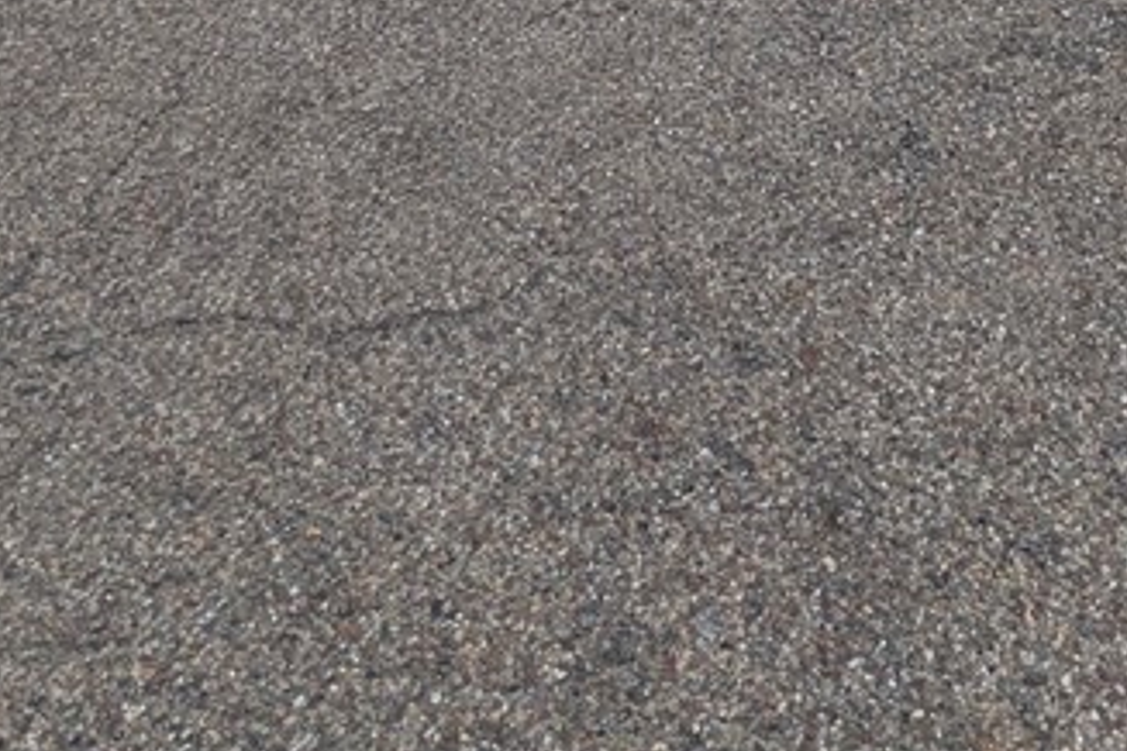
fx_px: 1628
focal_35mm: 52
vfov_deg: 21.2
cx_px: 929
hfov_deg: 36.7
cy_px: -429
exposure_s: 1/2066
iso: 56
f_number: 2.2
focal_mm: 2.35
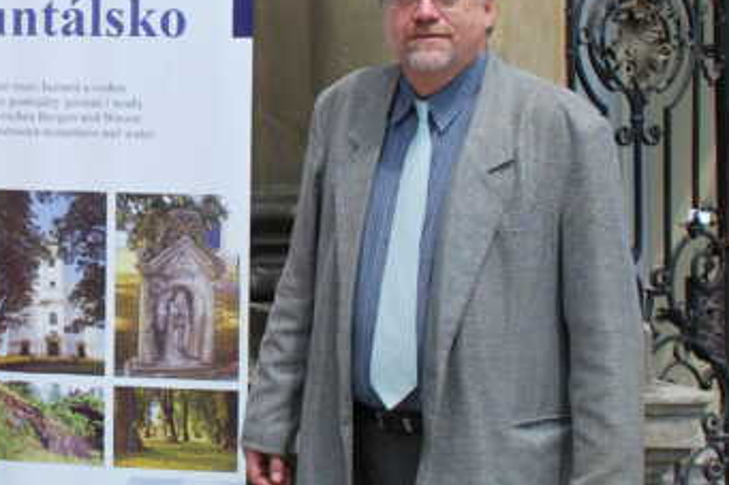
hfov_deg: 18.2
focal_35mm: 109
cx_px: -28
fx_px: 2210
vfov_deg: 12.5
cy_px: 168
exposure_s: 1/200
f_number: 7.1
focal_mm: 31
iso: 100
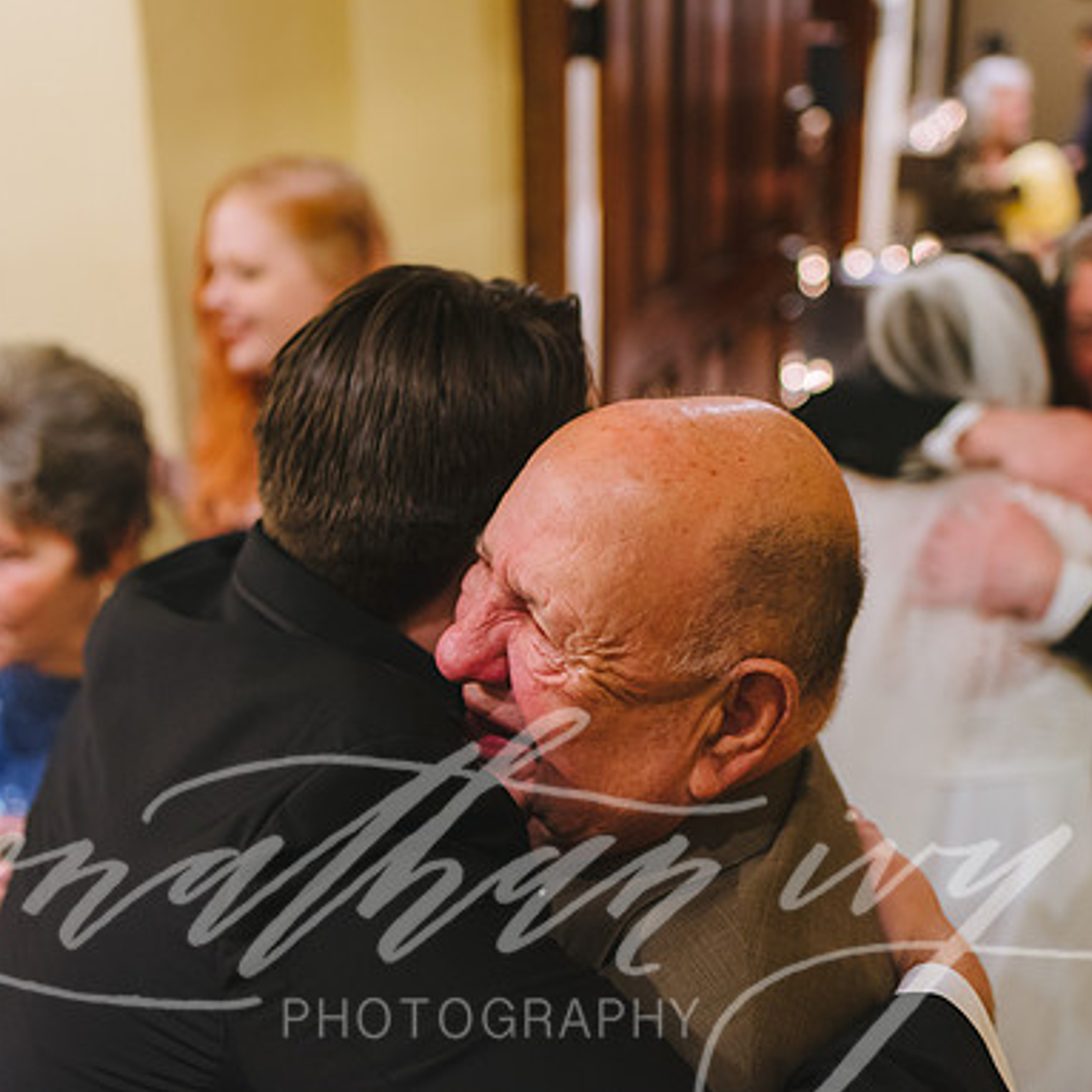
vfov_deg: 37.6
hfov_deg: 37.4
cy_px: 546
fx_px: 1606
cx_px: 425
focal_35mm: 45
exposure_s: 1/160
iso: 1600
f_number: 2
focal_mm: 35
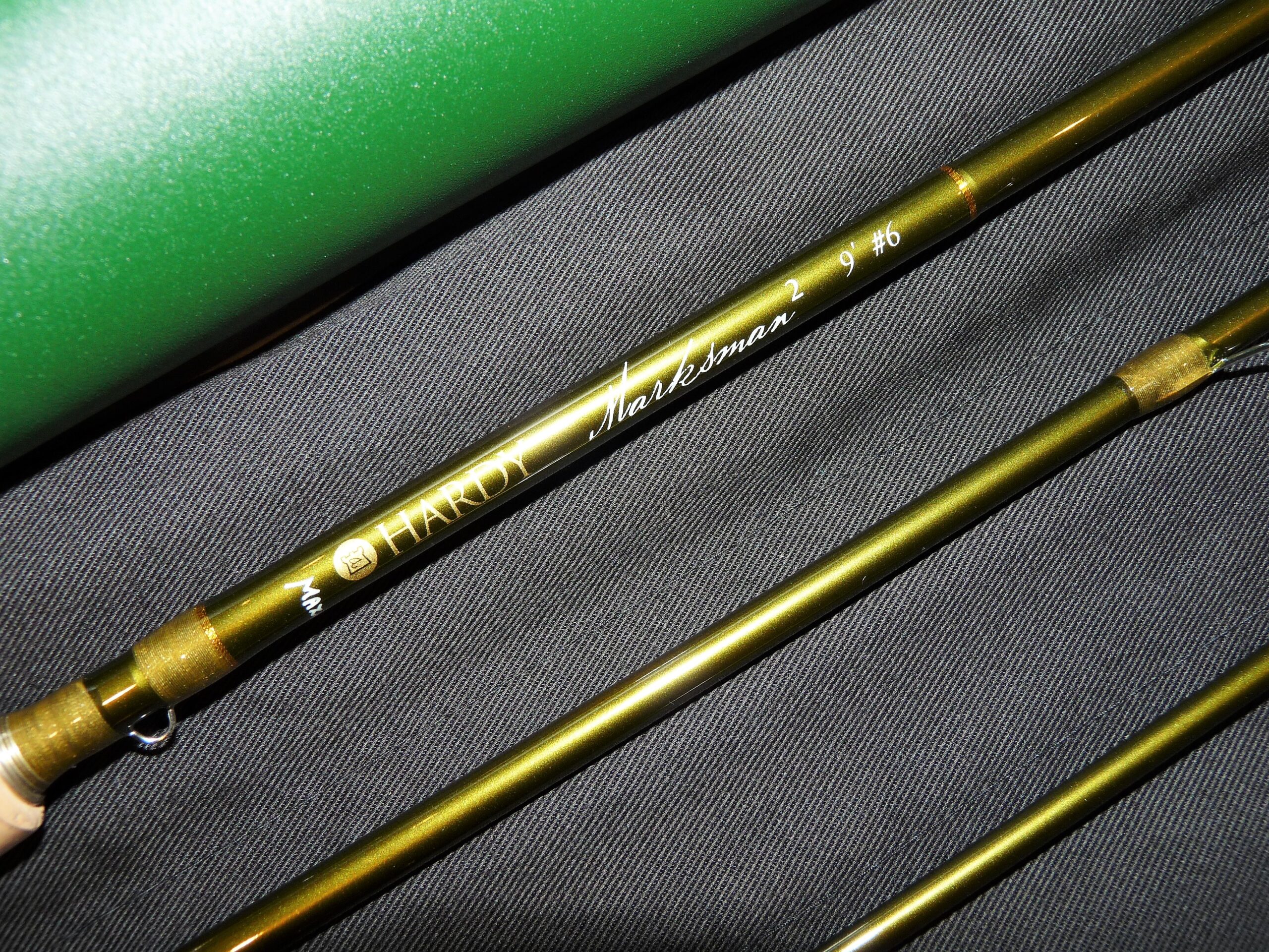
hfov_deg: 47.9
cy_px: 476
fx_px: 1430
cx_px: 634
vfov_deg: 36.8
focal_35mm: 39
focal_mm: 6.9
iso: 100
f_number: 4
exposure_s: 1/30
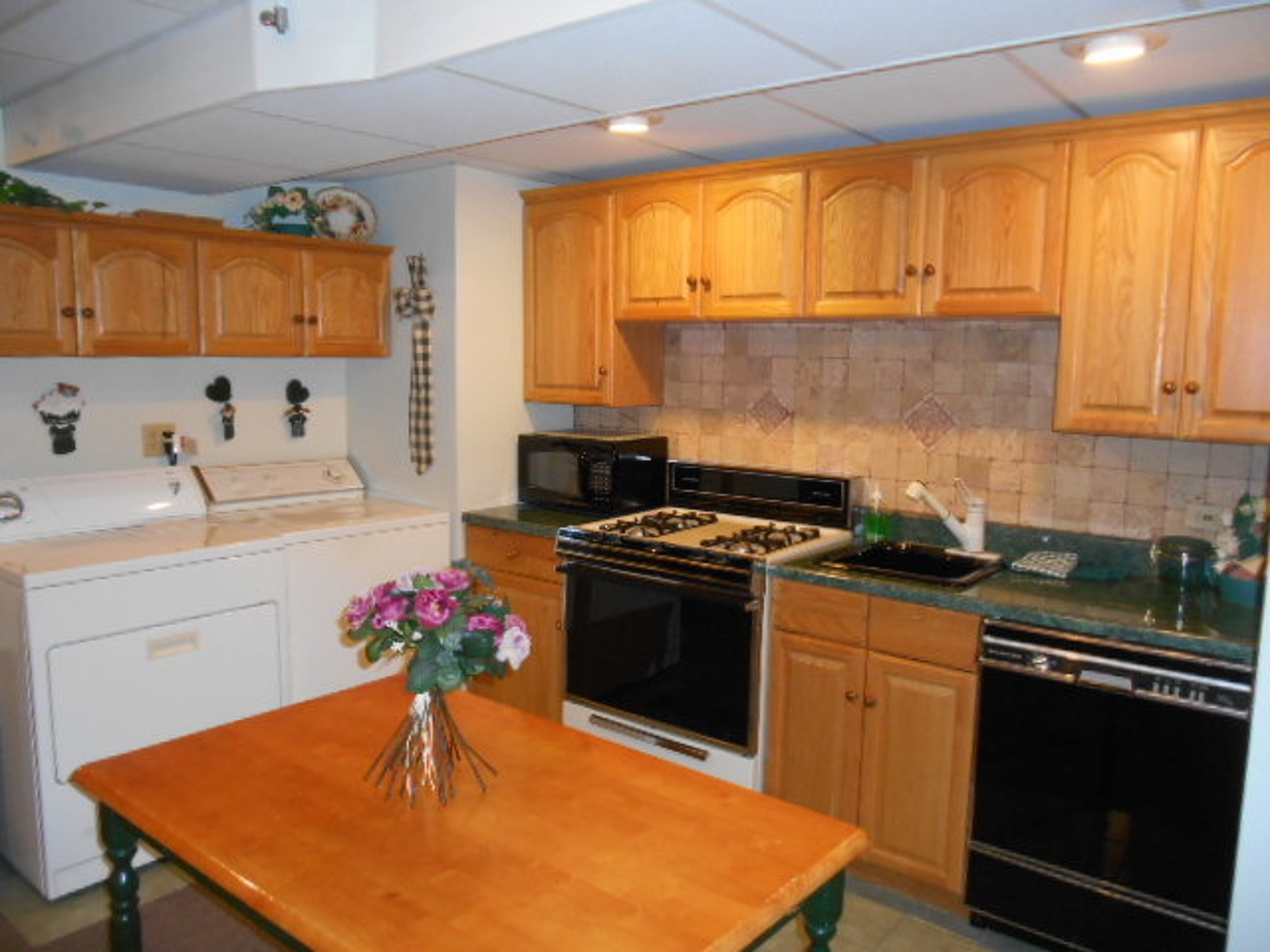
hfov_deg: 67.3
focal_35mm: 26
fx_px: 954
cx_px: 635
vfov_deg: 53.1
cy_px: 476
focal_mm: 4.7
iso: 360
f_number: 3.4
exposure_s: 1/25
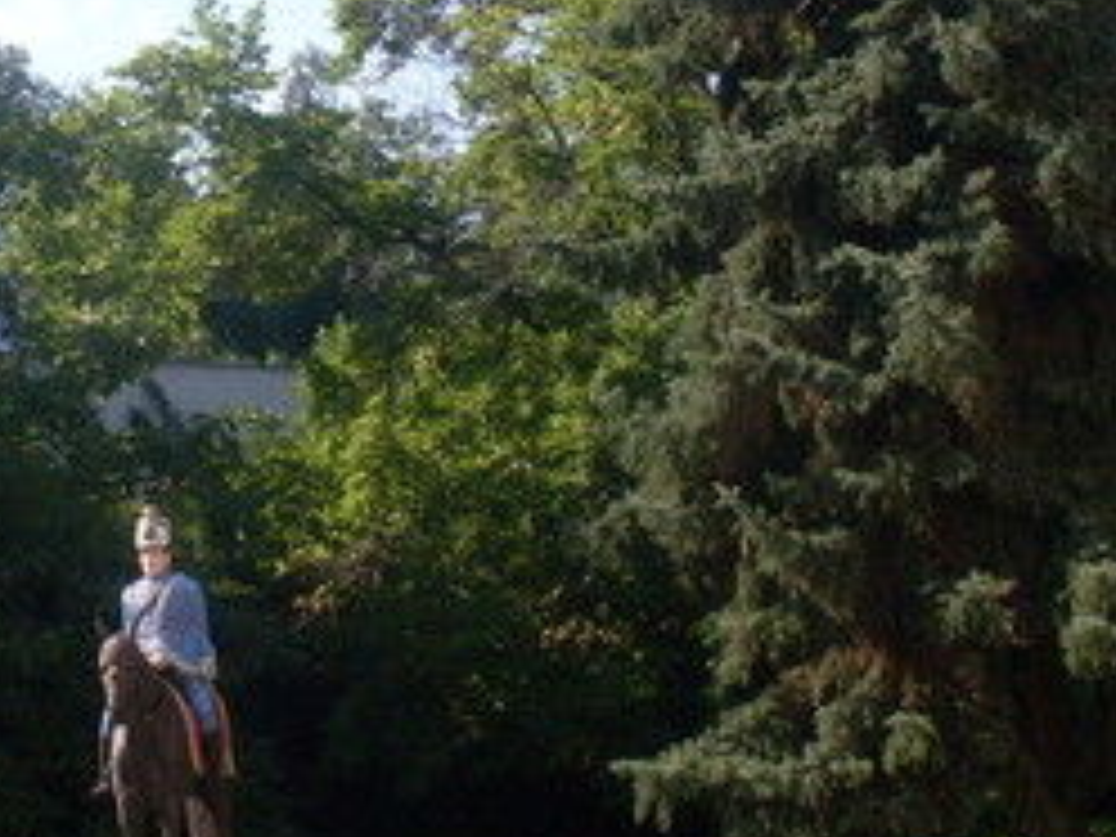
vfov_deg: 16.0
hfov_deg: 21.0
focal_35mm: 92
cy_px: 256
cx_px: 166
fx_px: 2966
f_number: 8.4
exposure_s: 1/125
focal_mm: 6.3
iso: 80
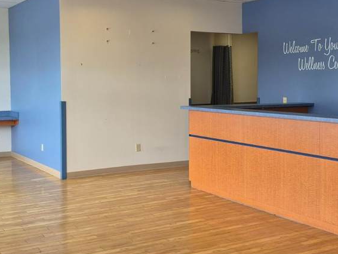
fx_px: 508
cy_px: 100
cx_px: 183
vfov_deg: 28.0
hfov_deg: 36.8
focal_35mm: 52
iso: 50
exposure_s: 1/120
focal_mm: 5.4
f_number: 1.8
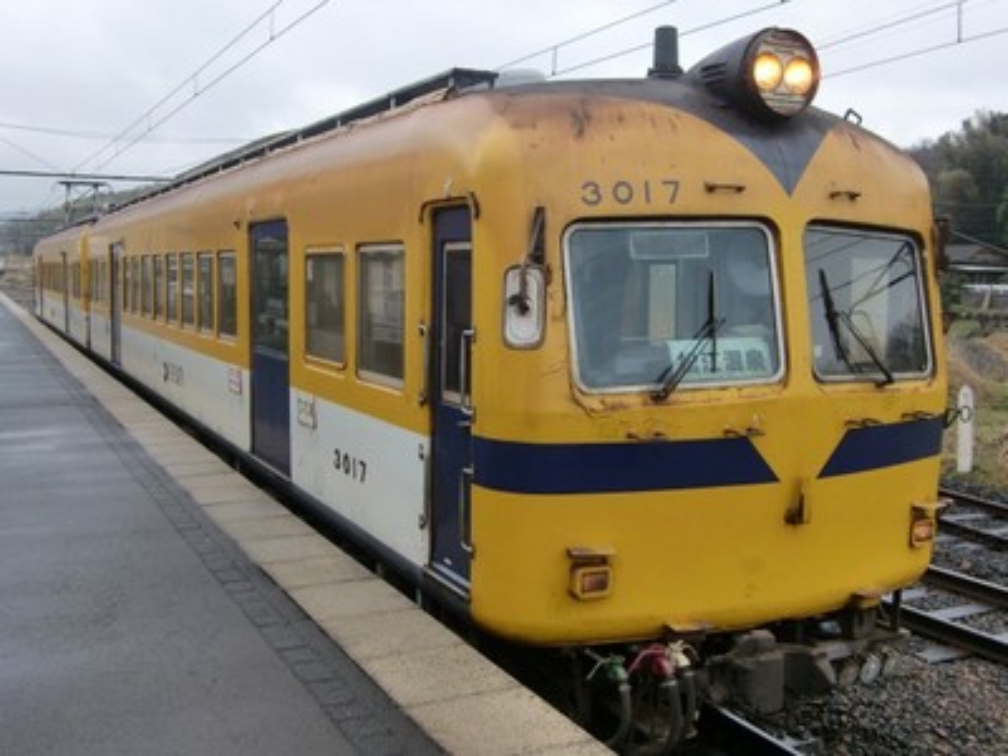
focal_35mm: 39
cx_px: 504
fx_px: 1136
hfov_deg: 47.9
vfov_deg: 36.8
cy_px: 378
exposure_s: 1/160
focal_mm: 6.9
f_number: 3
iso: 64
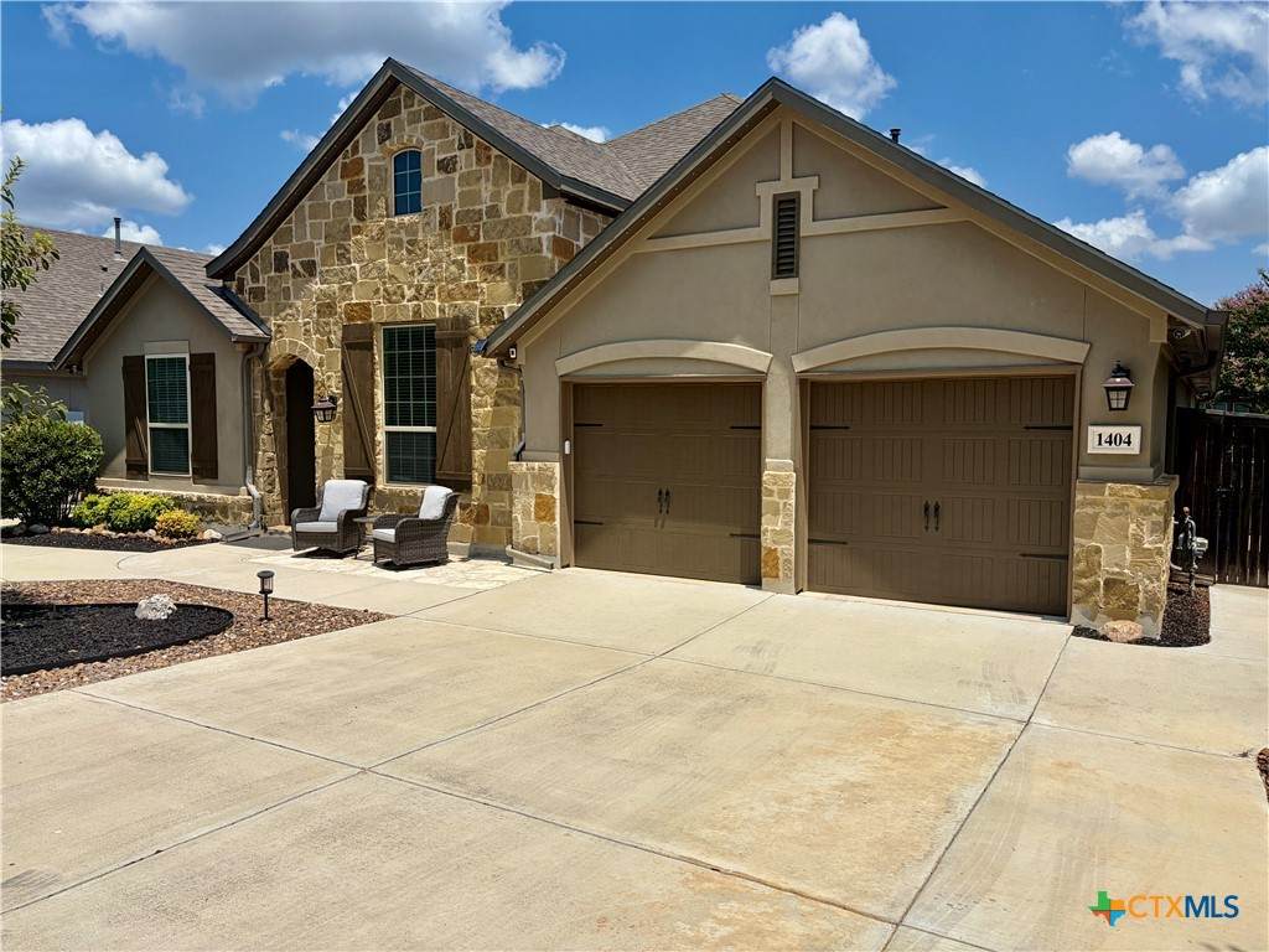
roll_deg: +1.0
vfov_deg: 53.1
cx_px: 634
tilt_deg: -3.0
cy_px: 476
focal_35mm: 26
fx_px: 953
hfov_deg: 67.3
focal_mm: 5.96
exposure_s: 1/6993
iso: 50
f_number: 1.6
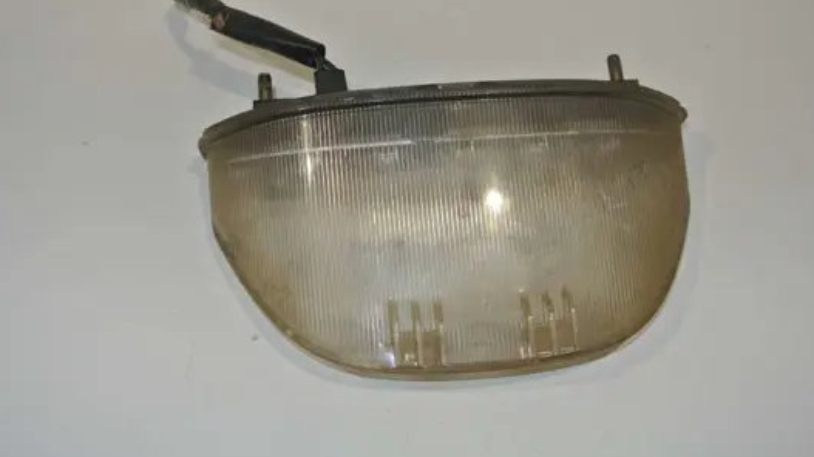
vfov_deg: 26.5
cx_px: 414
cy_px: 190
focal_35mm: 45
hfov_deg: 45.5
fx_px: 971
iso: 200
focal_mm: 15.7
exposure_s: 1/60
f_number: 4.5
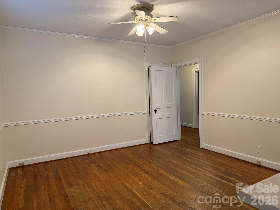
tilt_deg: -3.7
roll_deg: +1.7
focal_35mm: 24
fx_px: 194
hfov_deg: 71.6
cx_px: 140
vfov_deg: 56.8
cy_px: 105
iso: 200
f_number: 1.78
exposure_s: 1/60
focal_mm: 6.76
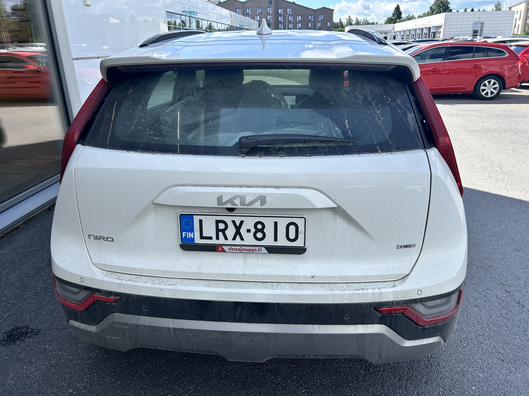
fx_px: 397
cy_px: 198
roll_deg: +1.4
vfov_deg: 53.1
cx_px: 264
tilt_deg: -21.2
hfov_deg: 67.3
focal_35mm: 26
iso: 50
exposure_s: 1/1751
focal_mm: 5.7
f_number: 1.5
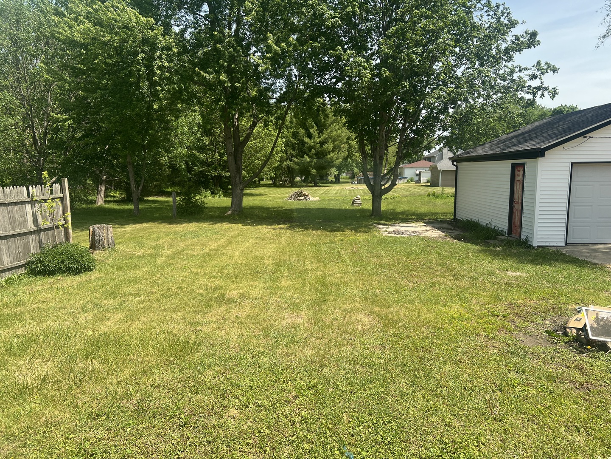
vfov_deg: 53.1
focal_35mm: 26
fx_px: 459
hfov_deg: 67.3
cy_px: 230
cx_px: 306
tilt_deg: -7.0
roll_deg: +0.5
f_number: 1.5
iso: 50
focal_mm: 5.7
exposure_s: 1/1645
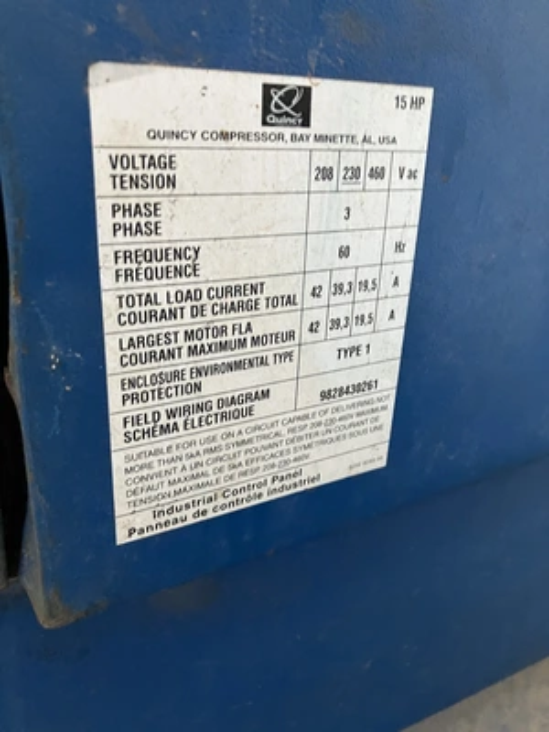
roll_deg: -2.9
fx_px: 592
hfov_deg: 49.7
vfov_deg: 63.4
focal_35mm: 28
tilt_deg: -20.5
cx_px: 274
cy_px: 366
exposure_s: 1/30
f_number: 1.8
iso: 400
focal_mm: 3.99
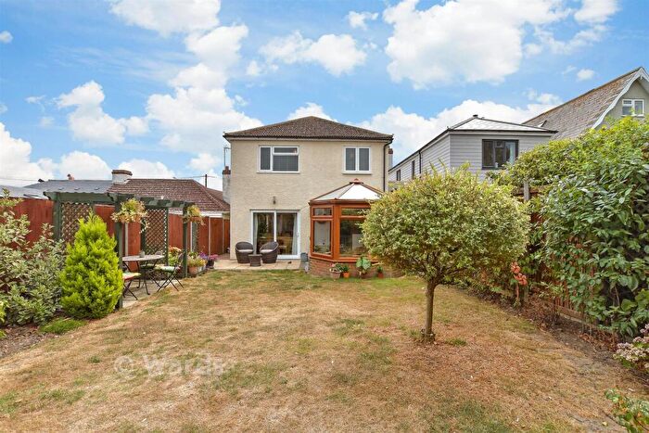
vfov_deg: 77.4
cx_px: 324
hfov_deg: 100.4
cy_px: 216
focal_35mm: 15
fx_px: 270
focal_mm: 10
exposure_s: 1/160
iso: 160
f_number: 8
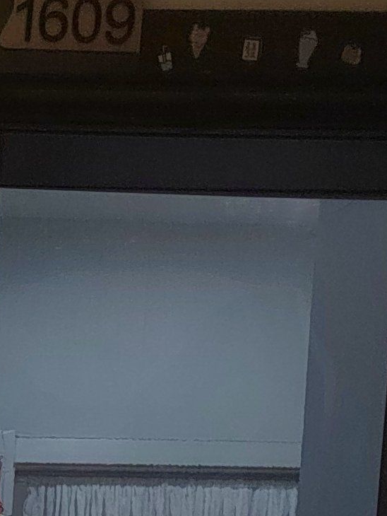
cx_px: -288
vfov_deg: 19.2
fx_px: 1281
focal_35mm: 86
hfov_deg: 15.1
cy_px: 829
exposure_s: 1/100
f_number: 1.9
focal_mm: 5.52
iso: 441
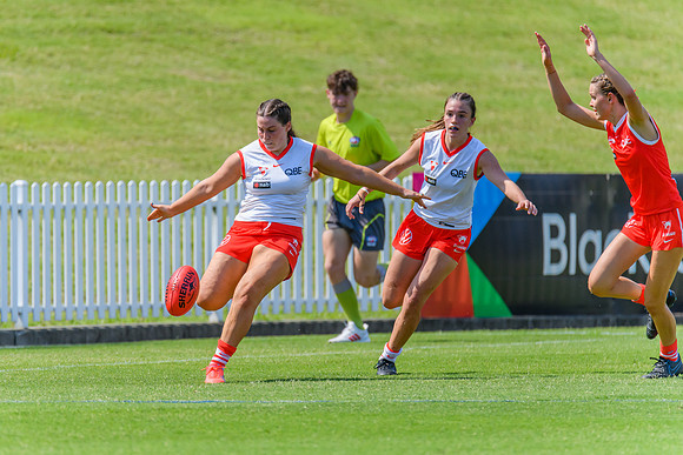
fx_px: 13263
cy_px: 209
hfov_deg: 2.9
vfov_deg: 2.0
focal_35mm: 699
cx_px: 285
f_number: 6.3
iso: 1000
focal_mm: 600
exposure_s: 1/2000
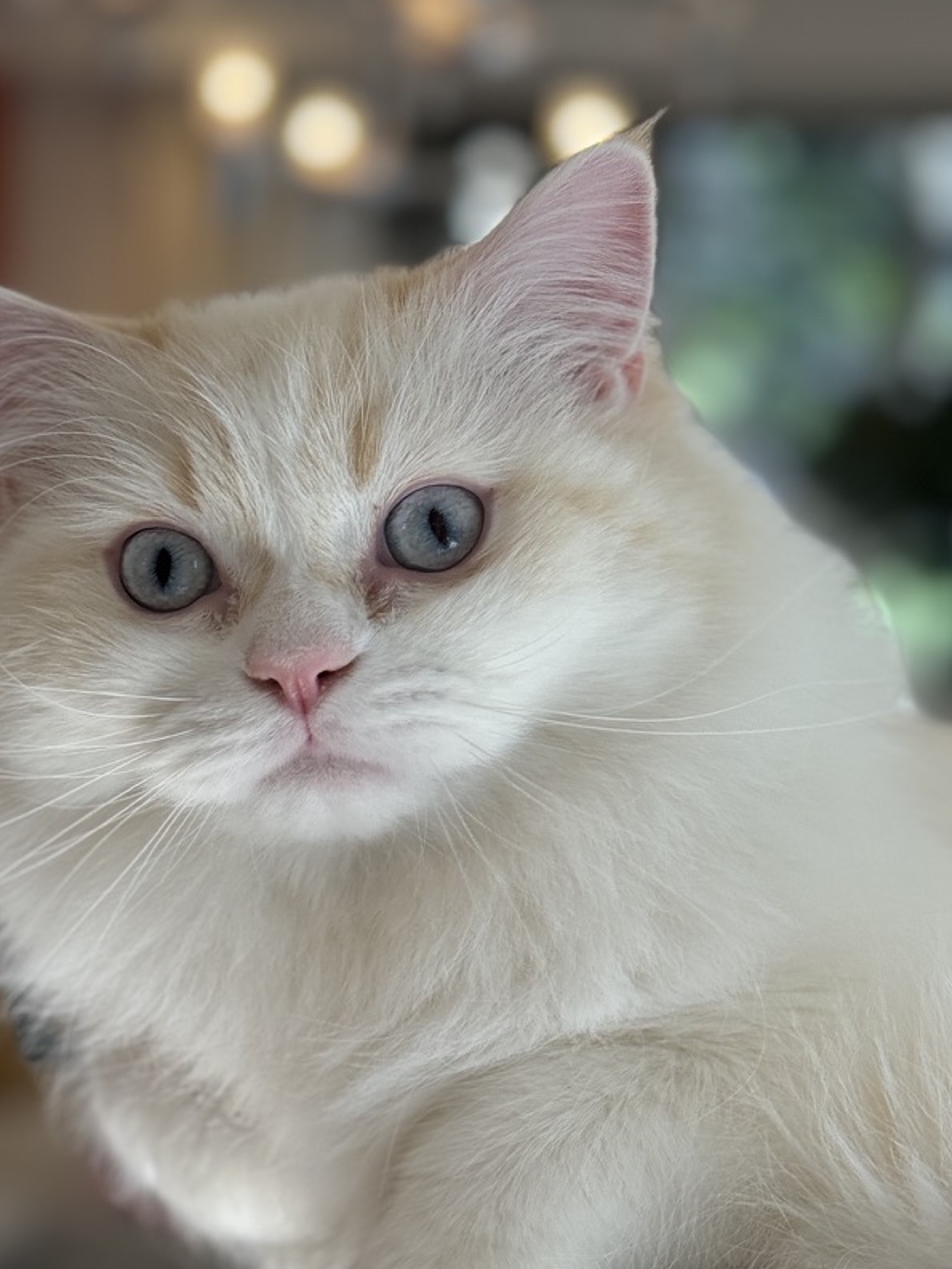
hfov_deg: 23.7
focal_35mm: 62
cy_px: 757
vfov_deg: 31.1
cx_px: 467
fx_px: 2273
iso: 64
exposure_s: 1/278
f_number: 1.78
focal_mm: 6.76
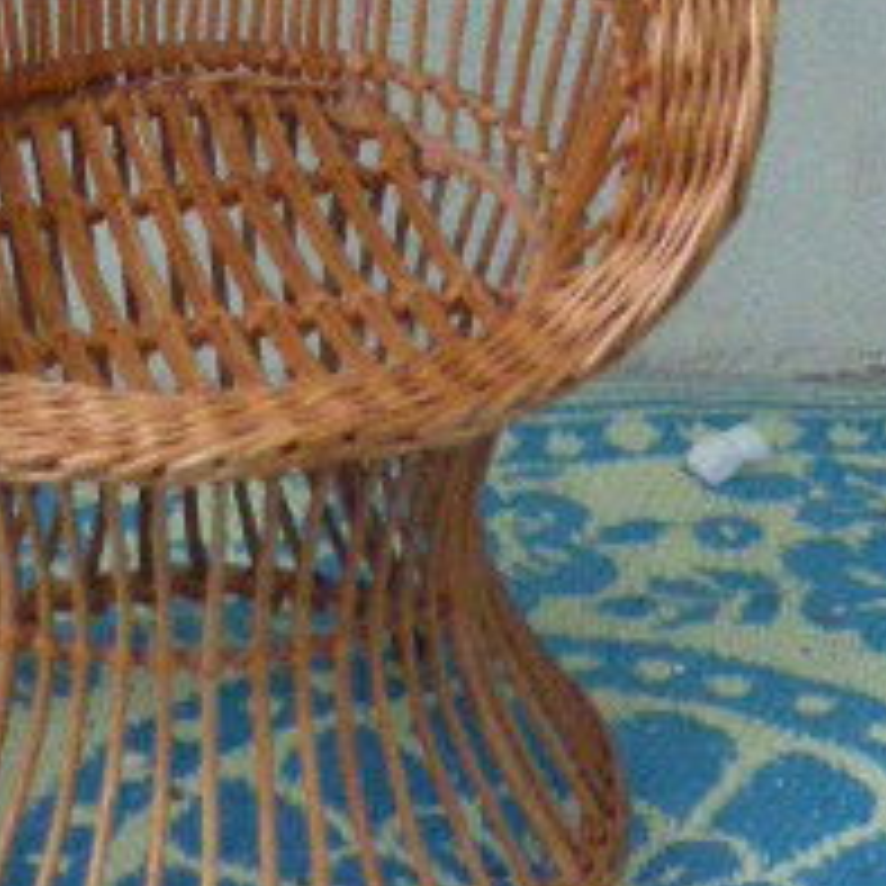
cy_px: -130
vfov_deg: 8.7
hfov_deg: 8.8
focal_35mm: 198
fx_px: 5734
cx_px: 166
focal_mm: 11.7
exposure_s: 1/60
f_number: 4.9
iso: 1600
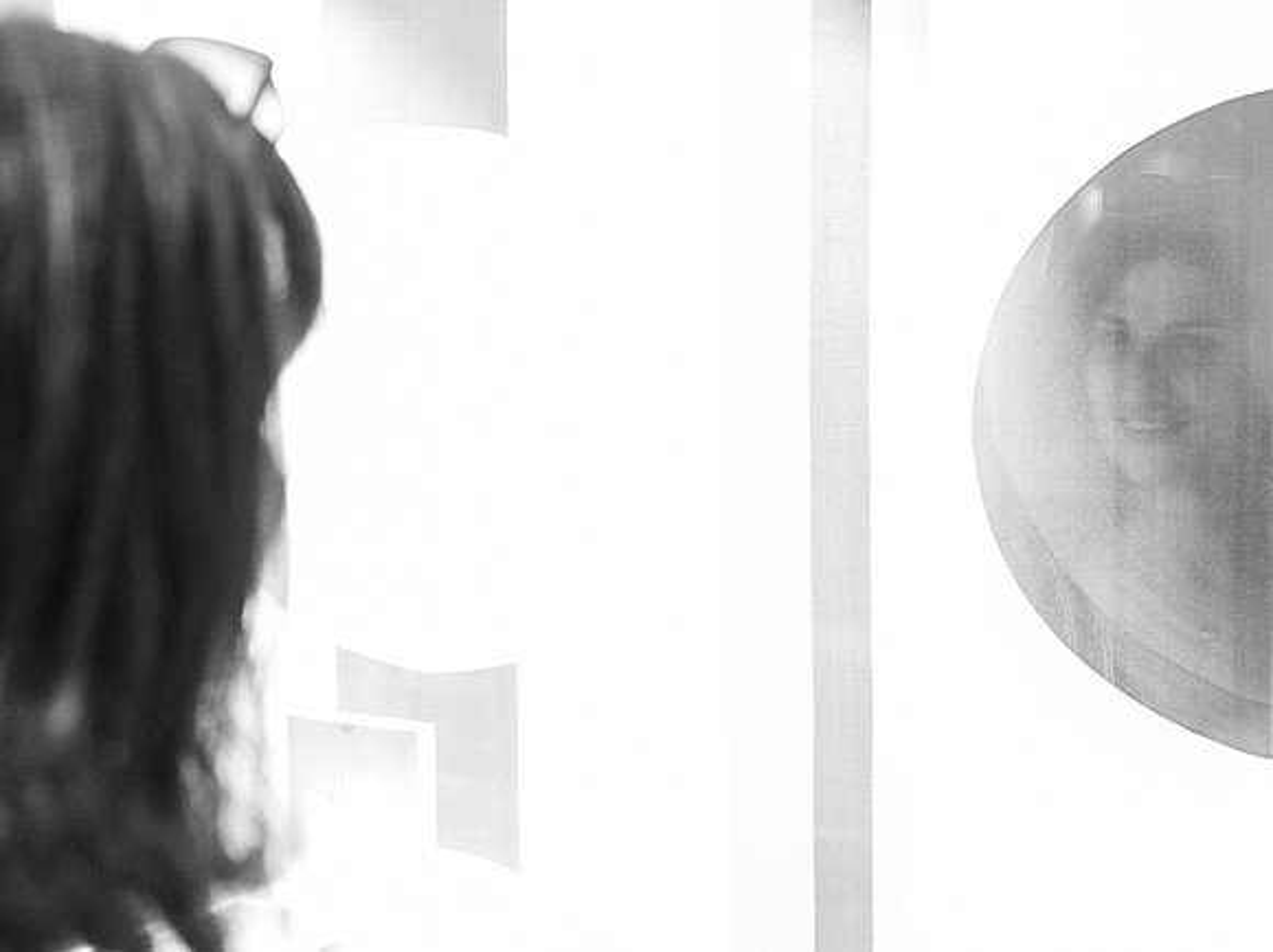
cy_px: 476
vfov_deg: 26.3
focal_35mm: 55
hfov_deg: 34.7
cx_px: 632
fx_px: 2038
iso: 6400
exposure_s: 1/100
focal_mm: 50
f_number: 4
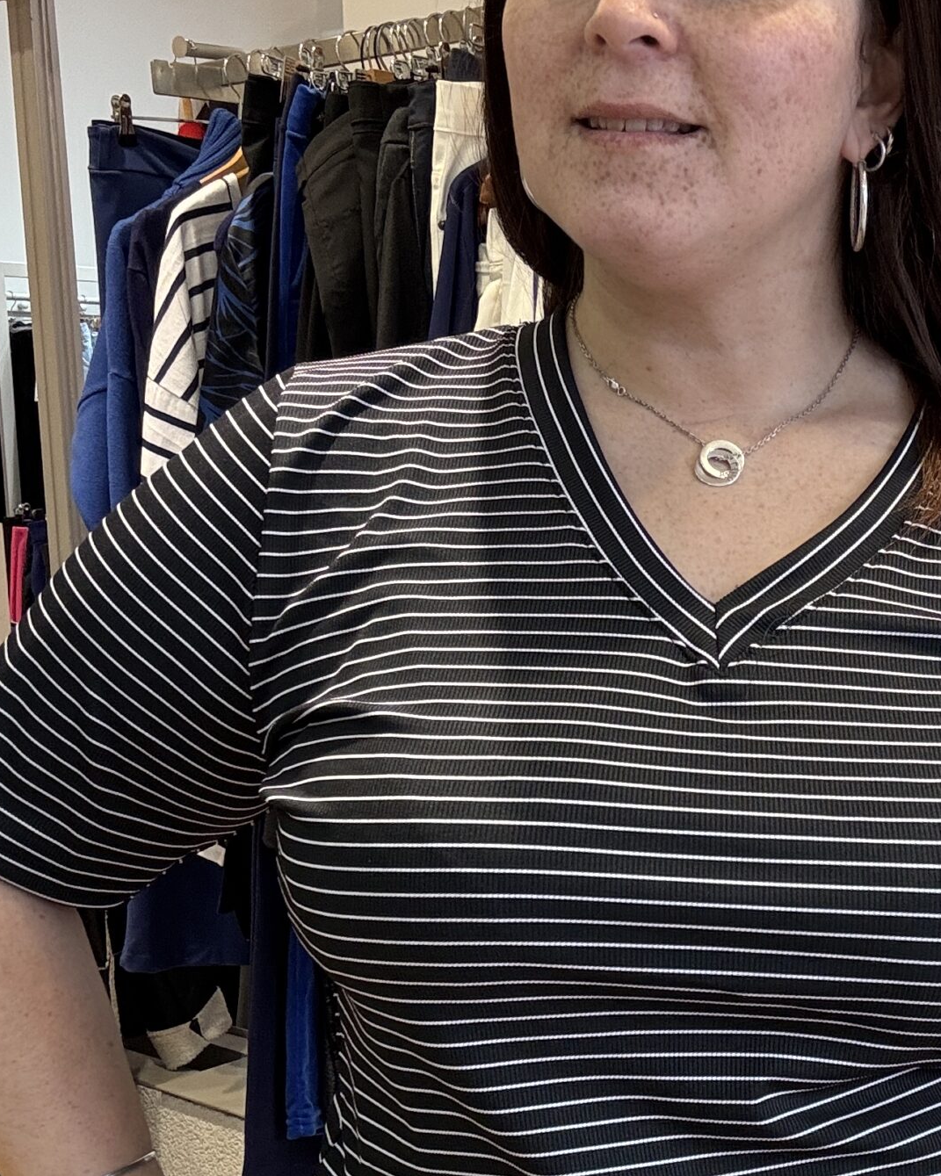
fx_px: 1950
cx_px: 720
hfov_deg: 26.7
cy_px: 783
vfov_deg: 33.3
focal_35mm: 56
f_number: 1.9
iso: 80
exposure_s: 1/50
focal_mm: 2.69
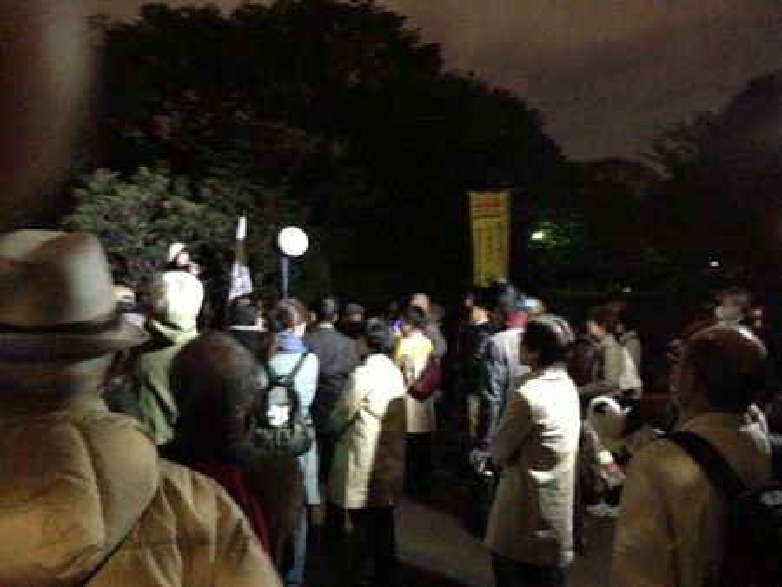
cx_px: 391
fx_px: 746
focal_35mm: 33
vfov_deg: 43.0
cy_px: 294
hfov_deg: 55.3
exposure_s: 1/15
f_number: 2.4
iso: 1600
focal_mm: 4.13
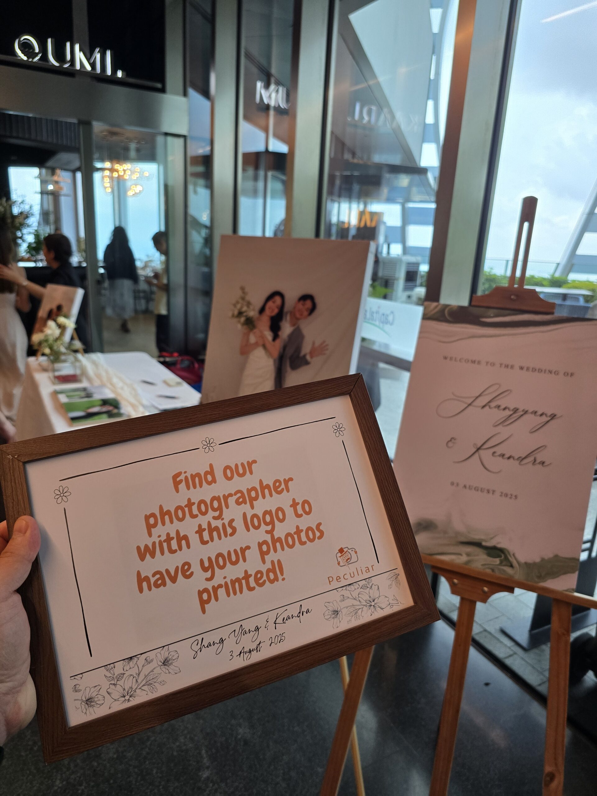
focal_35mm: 23
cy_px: 398
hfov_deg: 58.9
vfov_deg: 73.9
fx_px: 529
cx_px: 298
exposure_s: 1/180
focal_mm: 6.3
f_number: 1.7
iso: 125
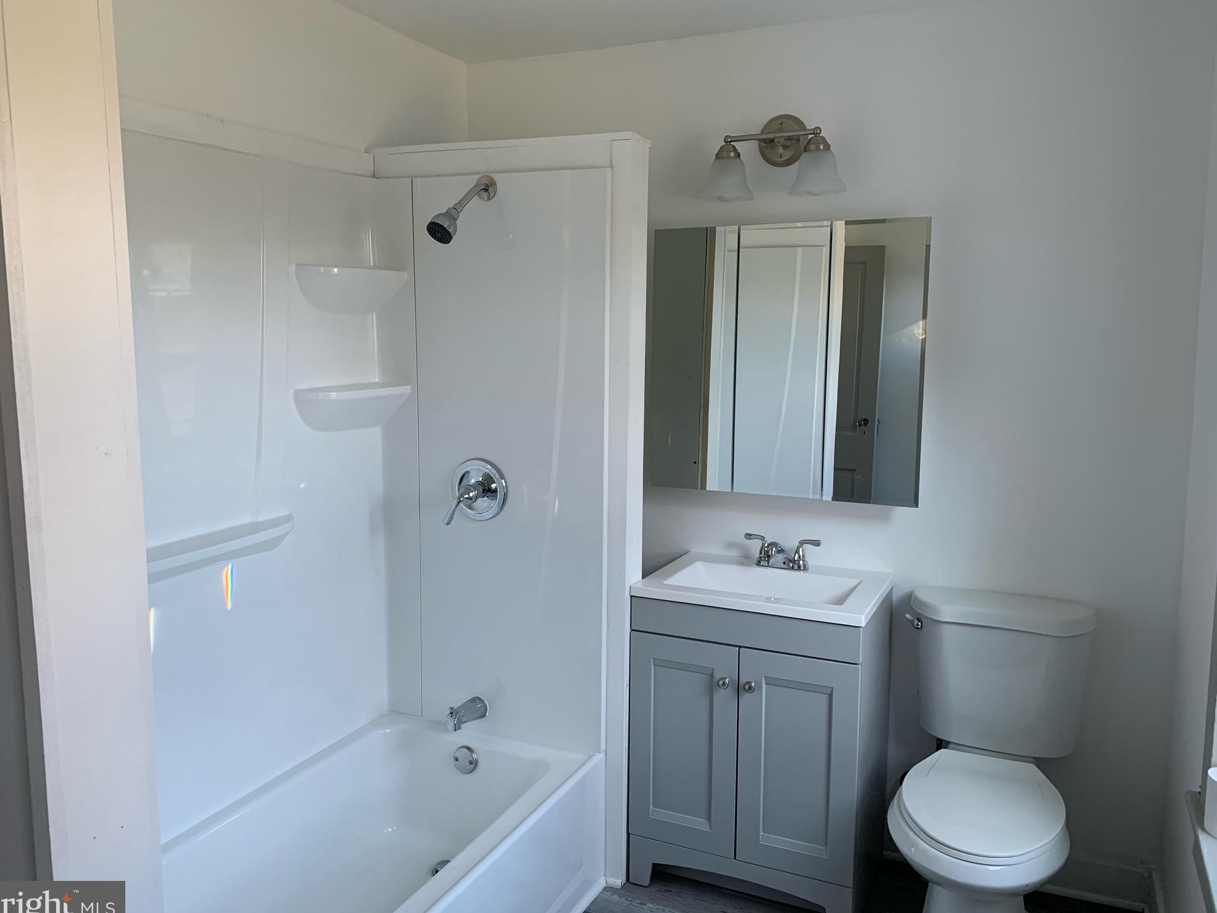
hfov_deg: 65.3
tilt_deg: -8.6
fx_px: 949
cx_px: 603
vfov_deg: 51.4
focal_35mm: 27
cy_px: 457
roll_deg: +0.4
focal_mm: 4.25
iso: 100
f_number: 1.8
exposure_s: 1/108
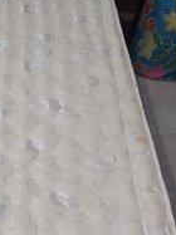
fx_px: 482
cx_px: 3
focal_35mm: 71
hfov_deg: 20.1
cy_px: 221
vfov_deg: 26.3
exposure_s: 1/24
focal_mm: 4.75
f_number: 1.8
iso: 779
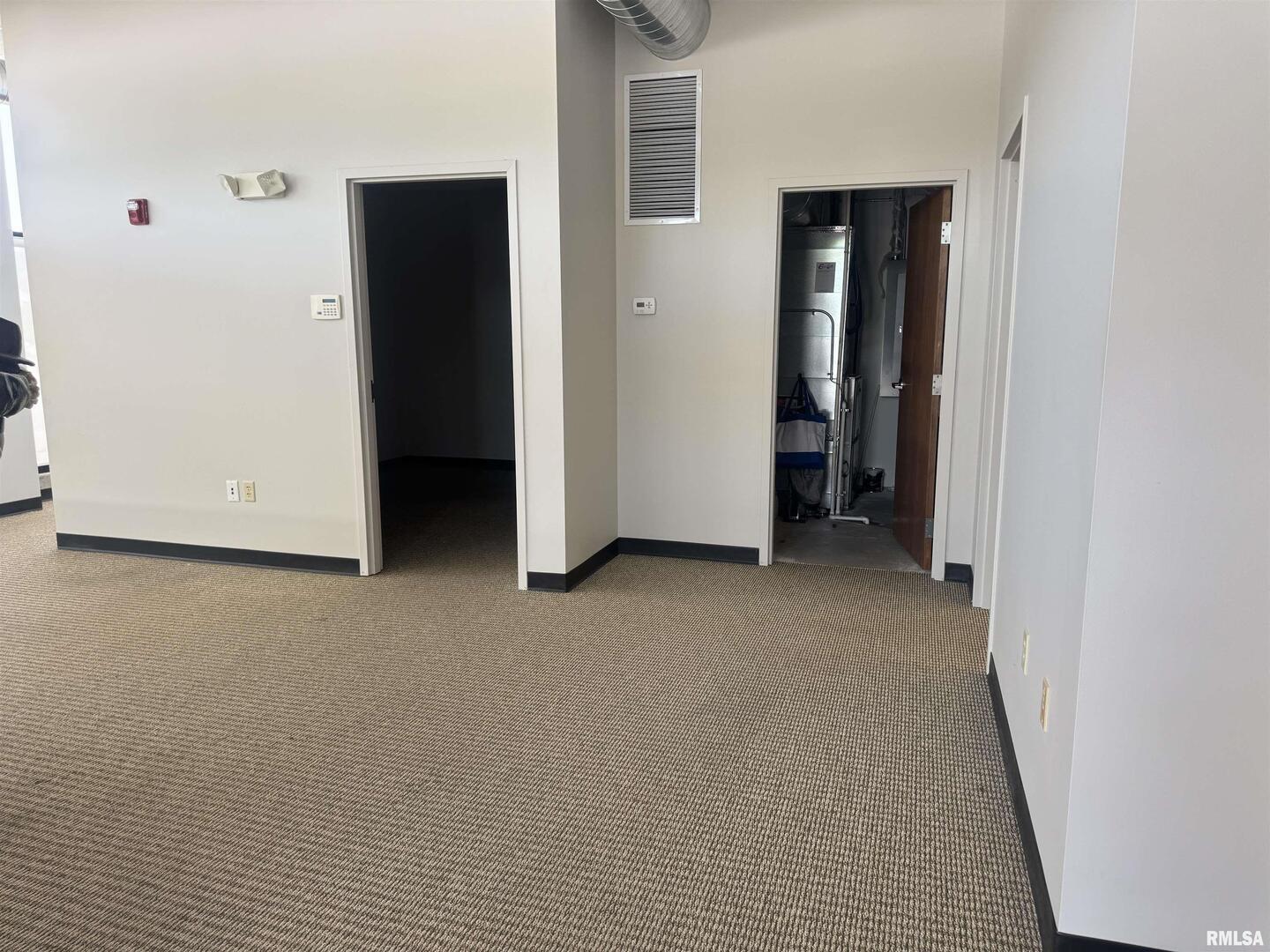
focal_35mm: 24
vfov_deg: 56.8
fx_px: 881
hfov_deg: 71.6
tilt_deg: -8.7
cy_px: 476
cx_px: 635
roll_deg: -0.8
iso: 80
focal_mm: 6.76
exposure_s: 1/121
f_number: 1.78
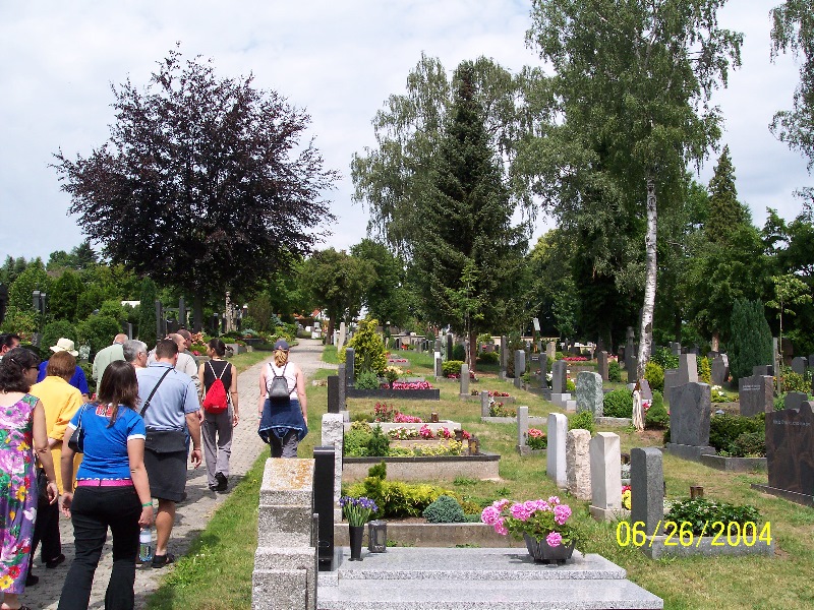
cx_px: 407
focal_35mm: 38
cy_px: 305
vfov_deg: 37.7
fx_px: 894
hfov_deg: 49.0
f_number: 4.8
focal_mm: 8
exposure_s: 1/700
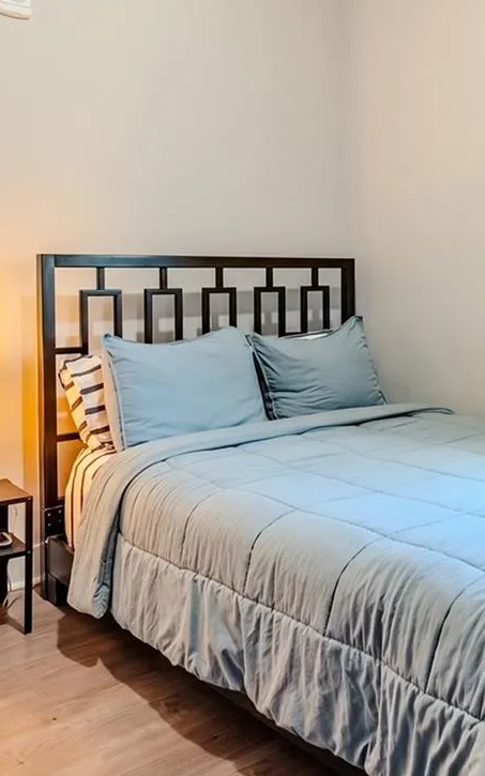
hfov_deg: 35.3
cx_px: 279
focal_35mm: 36
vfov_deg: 53.4
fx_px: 761
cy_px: 287
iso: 1600
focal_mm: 16
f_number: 8
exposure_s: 1/640
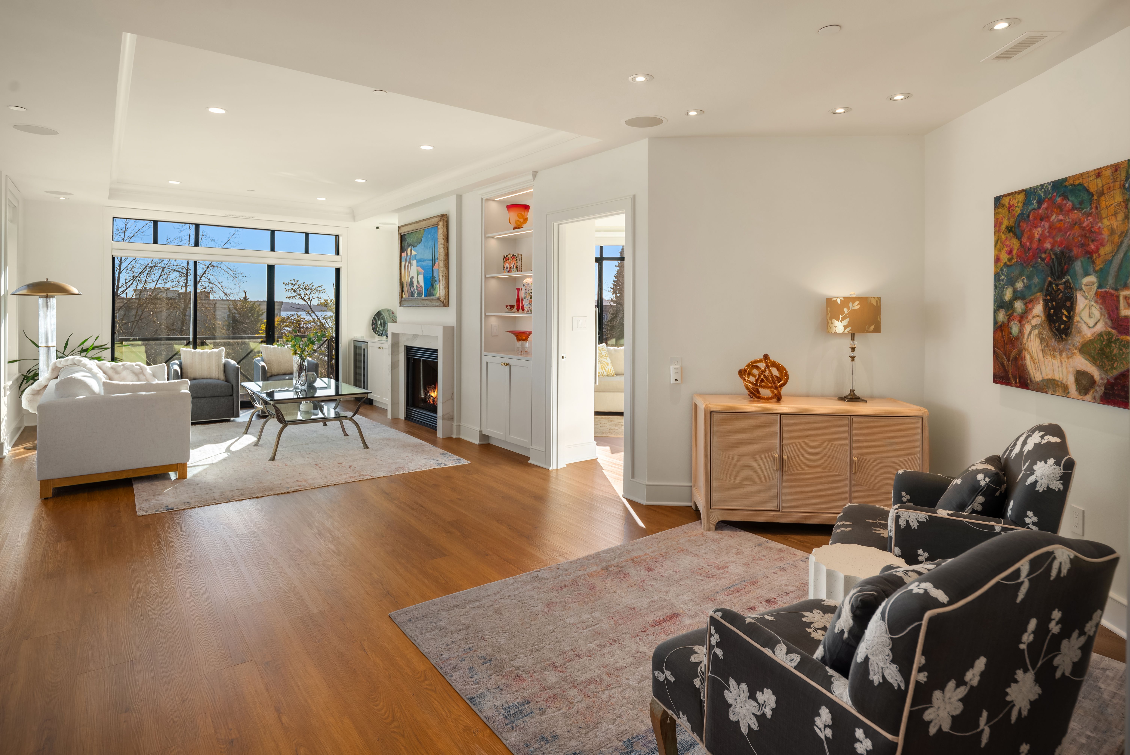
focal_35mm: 19
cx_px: 565
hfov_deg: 86.9
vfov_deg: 64.6
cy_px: 378
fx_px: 597
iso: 100
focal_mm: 19
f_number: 7.1
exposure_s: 1/25
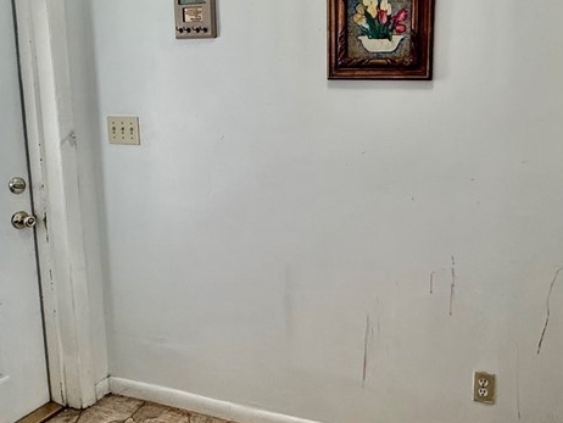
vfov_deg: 45.4
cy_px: 183
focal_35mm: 31
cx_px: 384
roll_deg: -1.3
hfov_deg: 56.8
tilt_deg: -9.6
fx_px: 504
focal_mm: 2.22
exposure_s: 1/120
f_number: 2.2
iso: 320
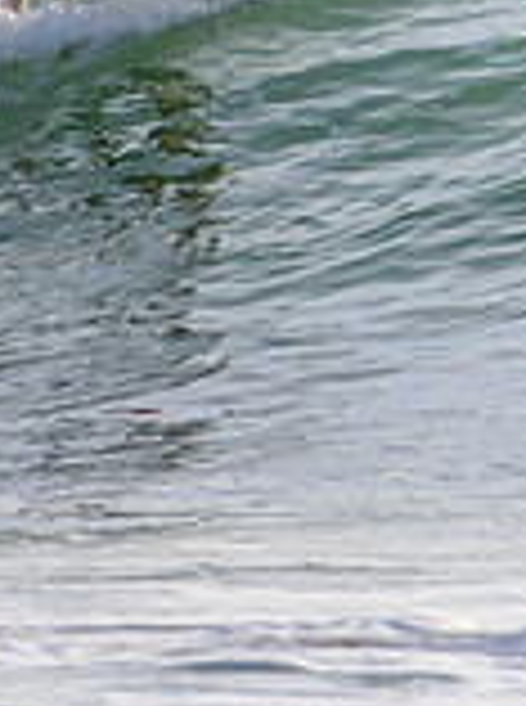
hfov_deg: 0.6
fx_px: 54338
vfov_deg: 0.7
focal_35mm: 2671
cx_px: 1106
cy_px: -52
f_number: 5.6
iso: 360
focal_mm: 500
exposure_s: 1/2000
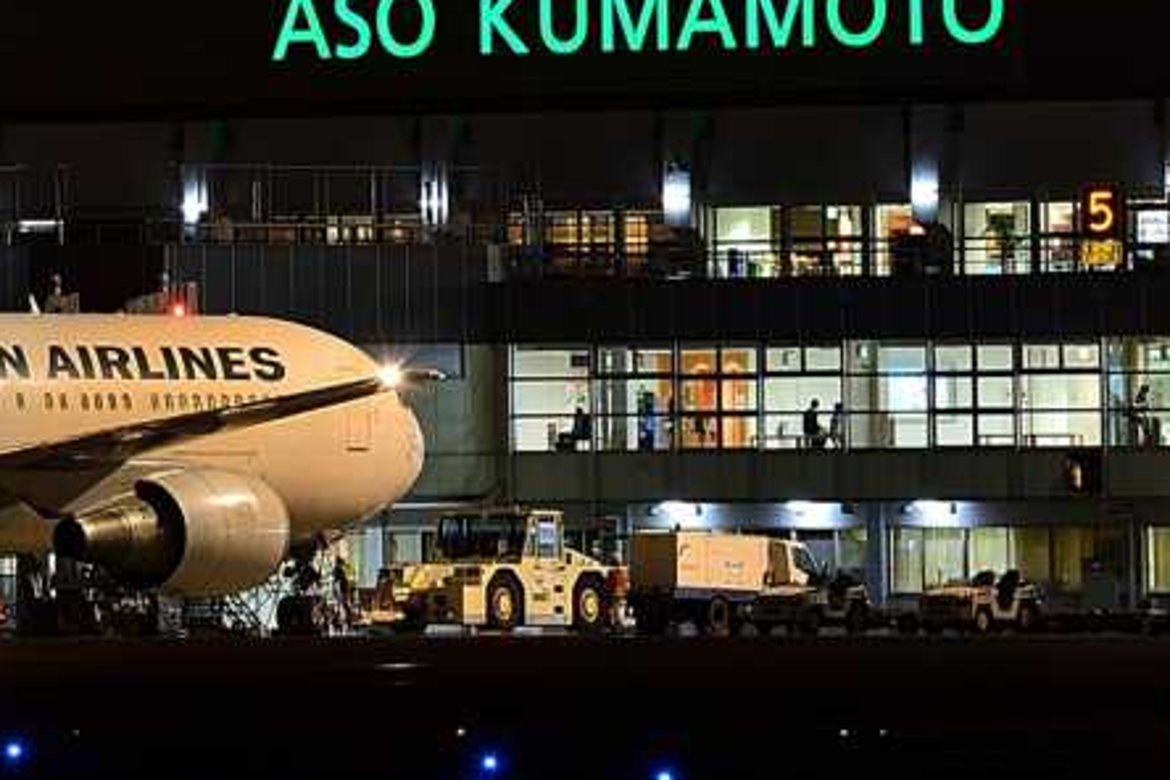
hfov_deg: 2.3
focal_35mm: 911
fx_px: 29605
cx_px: 20
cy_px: 171
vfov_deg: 1.5
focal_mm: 450
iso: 800
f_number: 11
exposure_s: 1/3
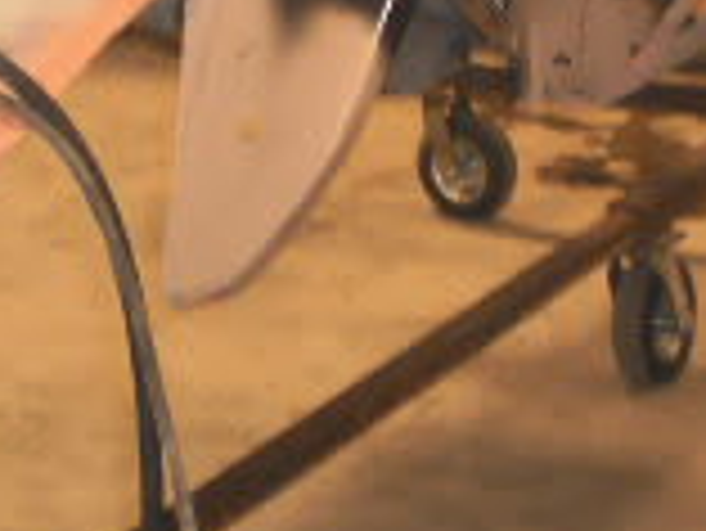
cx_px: 121
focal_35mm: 147
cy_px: -302
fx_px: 3000
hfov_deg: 13.3
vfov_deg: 9.8
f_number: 3.1
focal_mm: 6.3
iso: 200
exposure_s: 1/30
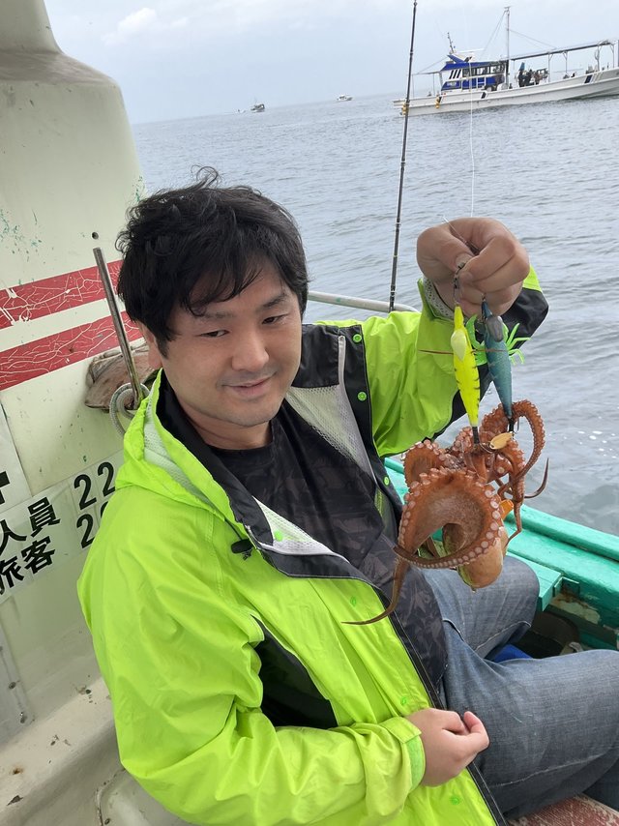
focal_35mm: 29
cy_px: 413
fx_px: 692
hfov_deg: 48.2
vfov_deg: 61.7
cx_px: 310
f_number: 1.8
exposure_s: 1/234
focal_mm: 3
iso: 20
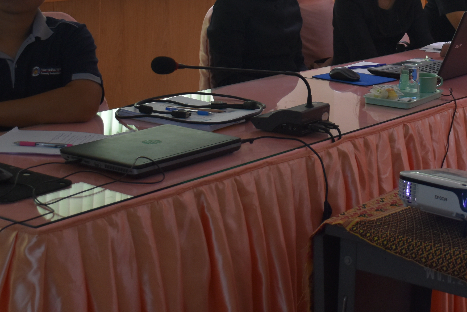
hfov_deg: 23.1
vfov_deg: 15.3
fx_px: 1128
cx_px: 361
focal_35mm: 87
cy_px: -20
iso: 400
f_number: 4
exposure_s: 1/60
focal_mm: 26
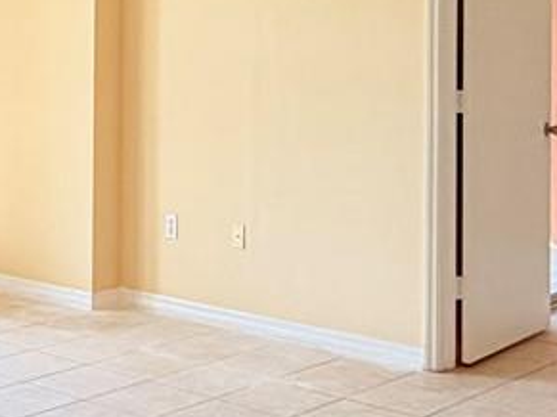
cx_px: 178
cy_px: 65
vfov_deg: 18.9
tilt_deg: -1.2
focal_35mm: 77
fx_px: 1238
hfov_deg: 25.2
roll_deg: +0.1
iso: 50
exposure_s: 1/158
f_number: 2.2
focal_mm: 2.22
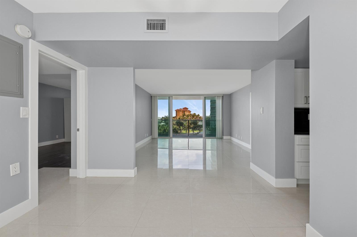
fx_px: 119
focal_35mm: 12
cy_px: 118
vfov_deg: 89.9
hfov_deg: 112.7
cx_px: 178
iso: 160
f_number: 11
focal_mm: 12
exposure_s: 1/10
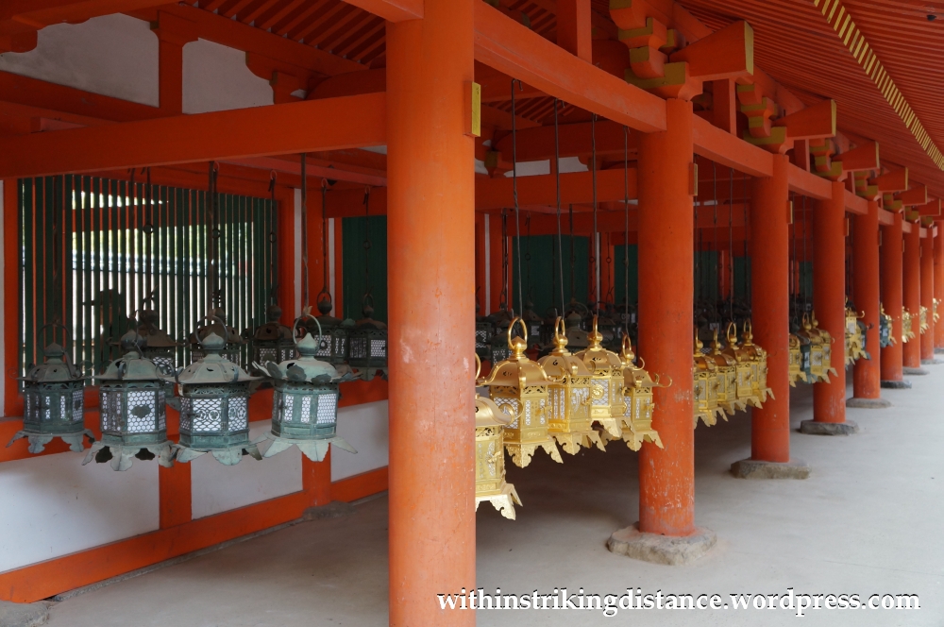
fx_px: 1061
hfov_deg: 48.0
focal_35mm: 40
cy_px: 314
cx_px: 472
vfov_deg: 32.9
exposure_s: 1/60
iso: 640
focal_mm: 27
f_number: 4
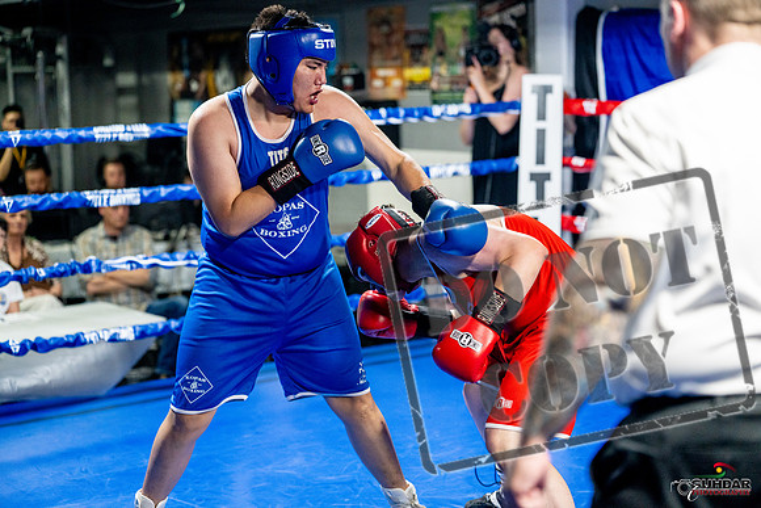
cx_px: 380
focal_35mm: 68
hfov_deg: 29.6
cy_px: 254
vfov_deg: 20.0
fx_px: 1438
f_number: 2
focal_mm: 68
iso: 4000
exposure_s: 1/1000
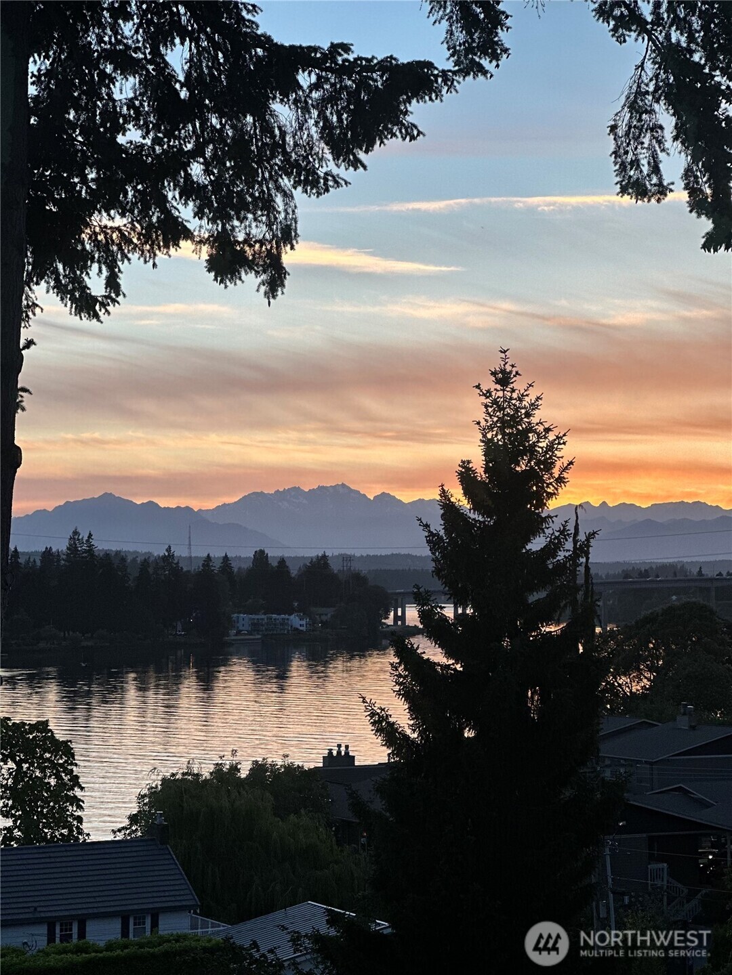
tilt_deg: +3.5
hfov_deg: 19.1
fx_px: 2171
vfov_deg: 25.3
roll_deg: -0.8
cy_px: 488
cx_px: 366
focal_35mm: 77
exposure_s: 1/121
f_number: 2.8
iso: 64
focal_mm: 9
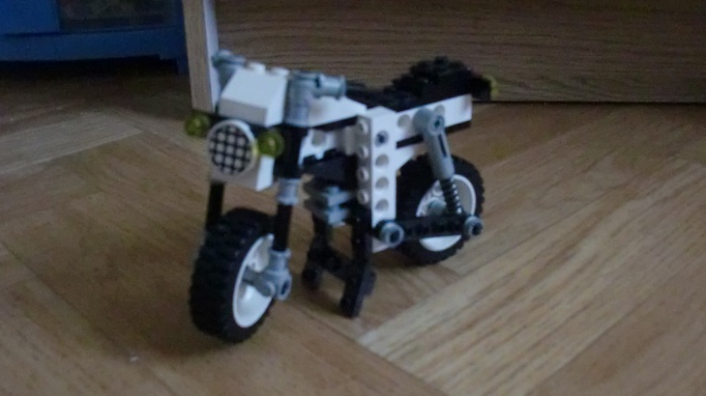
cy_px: 244
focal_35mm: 43
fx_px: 805
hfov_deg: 47.4
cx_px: 363
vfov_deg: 27.6
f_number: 2.8
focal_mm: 6.3
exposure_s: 1/60
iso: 1600
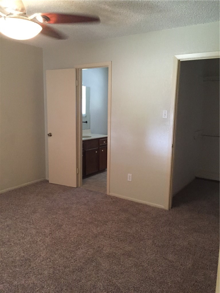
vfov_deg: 61.7
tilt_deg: -7.9
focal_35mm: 29
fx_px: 246
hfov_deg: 48.2
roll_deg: -0.8
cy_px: 146
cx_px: 110
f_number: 2.2
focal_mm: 4.15
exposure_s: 1/15
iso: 250
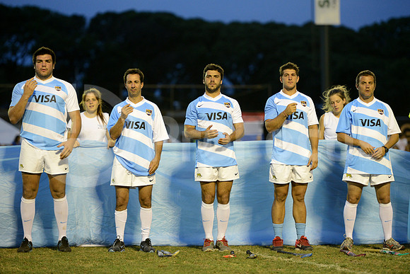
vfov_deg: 8.9
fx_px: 1766
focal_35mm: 155
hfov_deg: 13.2
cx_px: 205
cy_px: 137
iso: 2000
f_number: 2.8
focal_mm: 155
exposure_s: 1/400
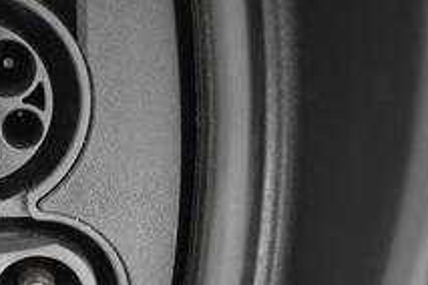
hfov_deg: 25.1
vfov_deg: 18.1
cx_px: -40
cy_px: 102
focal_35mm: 75
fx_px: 892
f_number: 2.8
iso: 12800
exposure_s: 1/50
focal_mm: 25
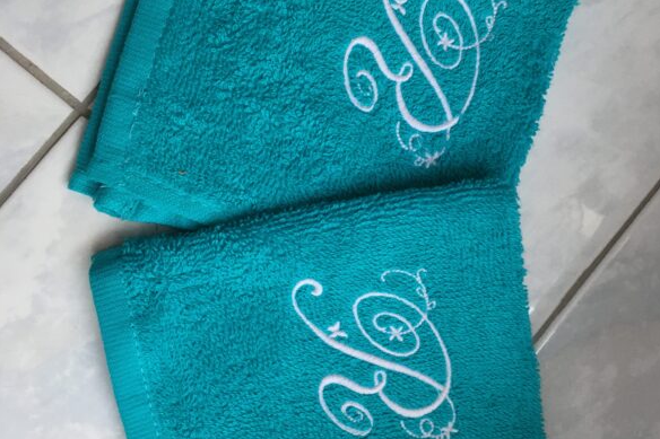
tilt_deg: -81.2
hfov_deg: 60.3
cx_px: 337
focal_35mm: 31
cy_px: 216
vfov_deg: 42.3
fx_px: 568
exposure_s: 1/33
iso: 100
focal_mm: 4.15
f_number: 2.2
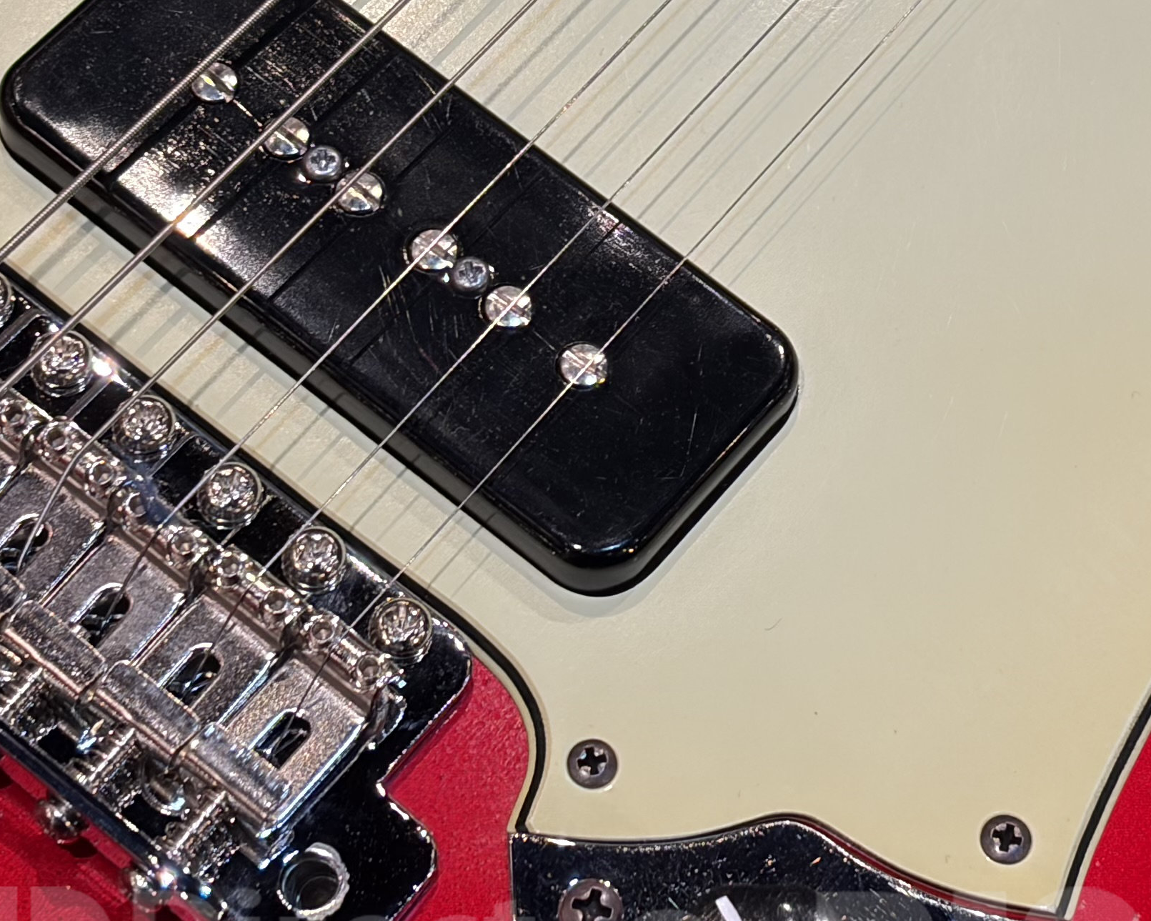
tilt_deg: -57.5
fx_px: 4327
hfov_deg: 15.1
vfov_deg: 12.1
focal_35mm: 127
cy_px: 96
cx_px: 659
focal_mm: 5.96
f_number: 1.6
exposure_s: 1/60
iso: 50
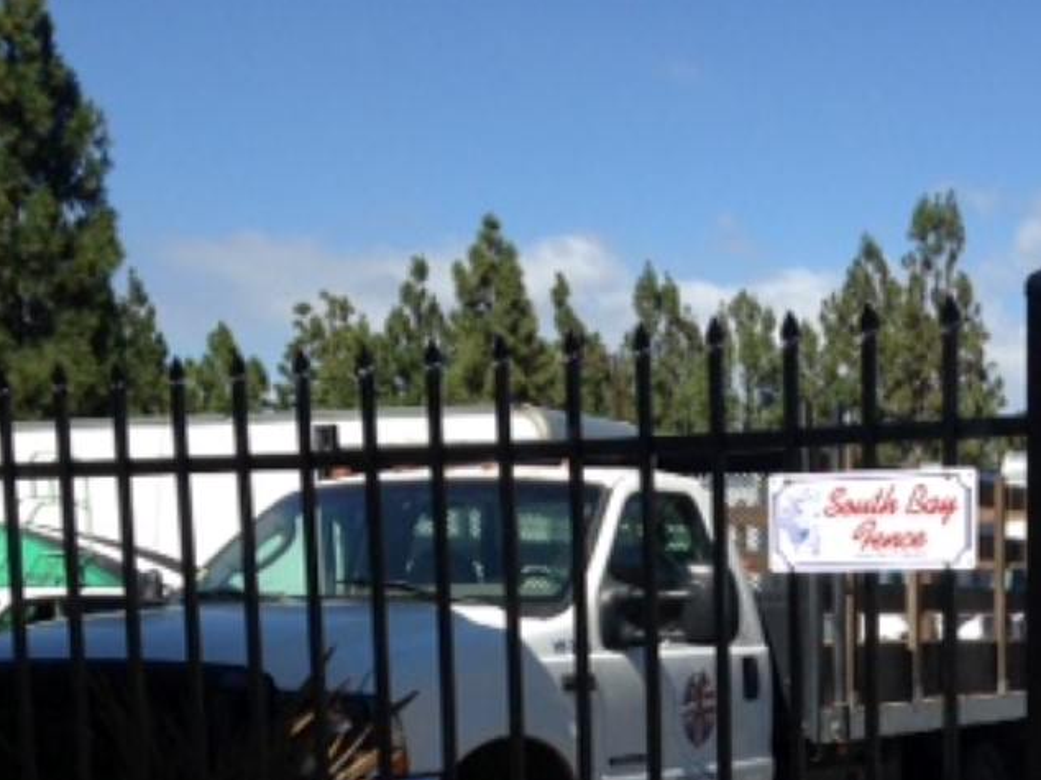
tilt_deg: -8.3
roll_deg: +0.8
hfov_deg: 25.5
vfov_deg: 18.8
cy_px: 877
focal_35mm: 75
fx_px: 2255
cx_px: 862
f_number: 2.4
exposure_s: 1/1355
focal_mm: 4.12
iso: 50
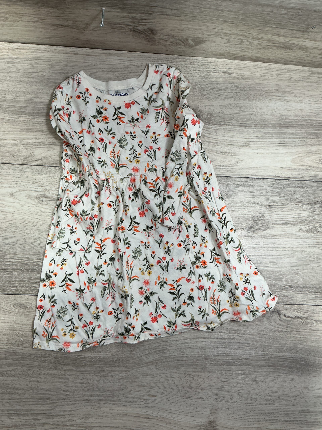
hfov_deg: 48.2
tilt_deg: -83.8
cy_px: 215
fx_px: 360
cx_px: 161
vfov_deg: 61.7
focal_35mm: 29
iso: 40
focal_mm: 3
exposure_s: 1/50
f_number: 1.8
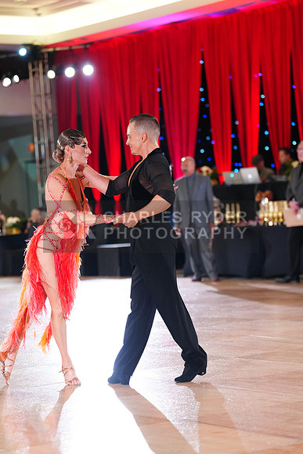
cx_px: 152
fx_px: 1363
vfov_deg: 18.9
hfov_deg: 12.7
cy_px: 227
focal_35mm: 108
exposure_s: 1/320
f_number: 2.8
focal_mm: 108
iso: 2500
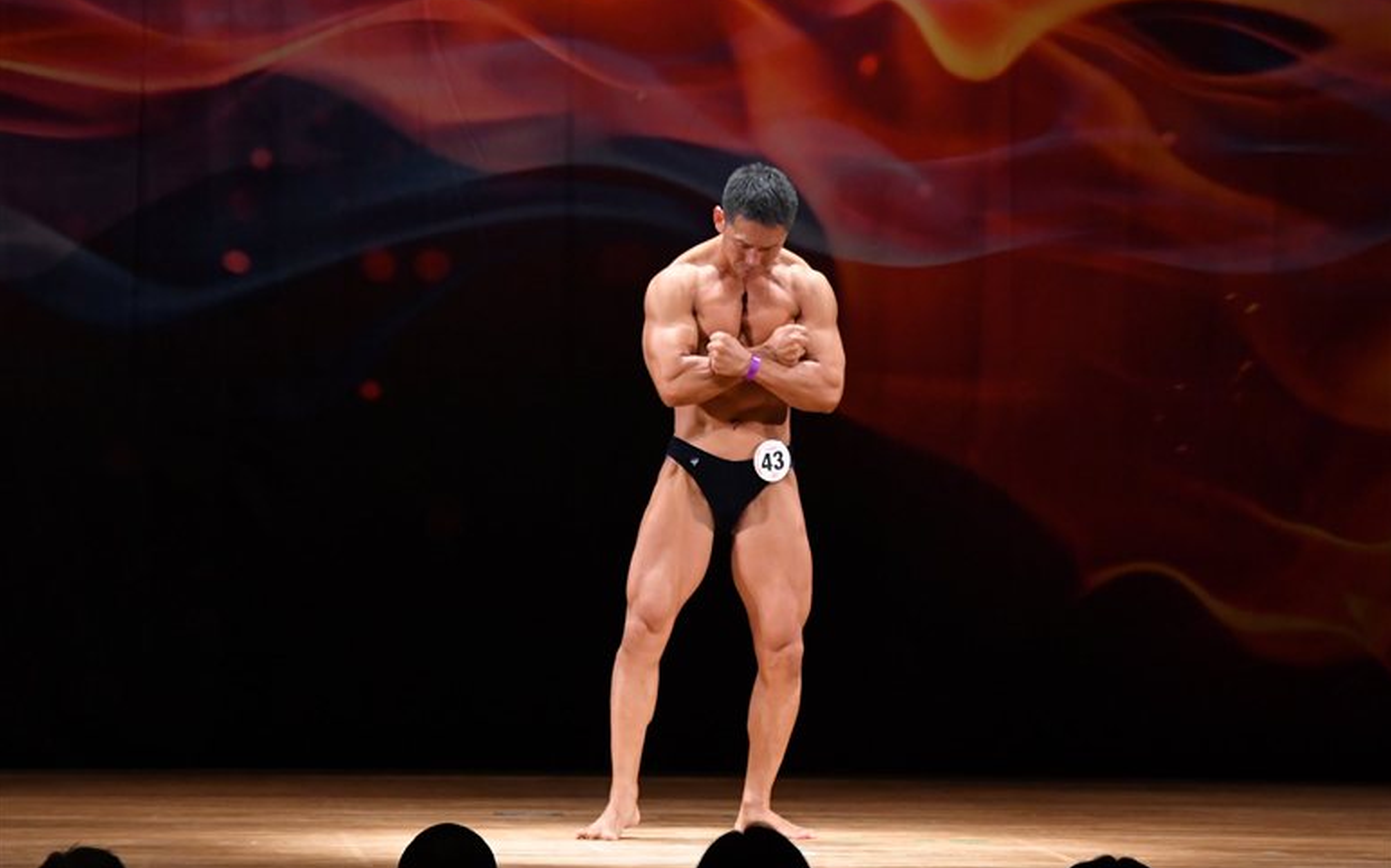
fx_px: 8413
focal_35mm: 222
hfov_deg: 9.5
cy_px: 439
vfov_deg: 5.9
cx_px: 696
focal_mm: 145
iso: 4000
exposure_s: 1/400
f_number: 5.6
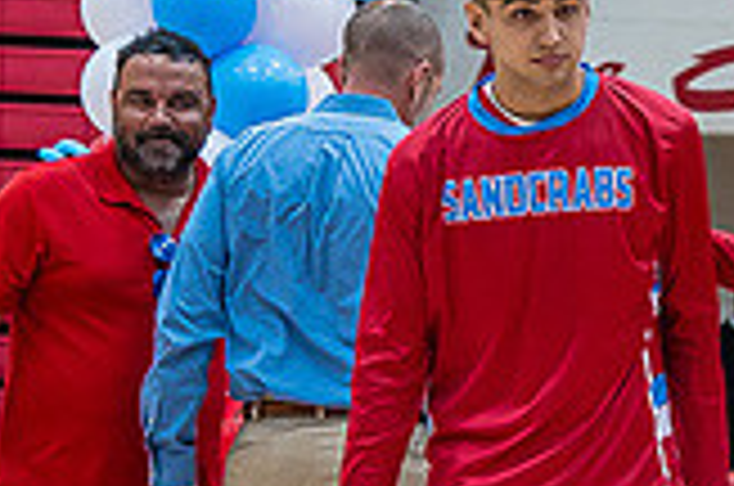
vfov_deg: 5.8
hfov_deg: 8.7
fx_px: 4782
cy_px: 302
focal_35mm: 235
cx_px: 802
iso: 2000
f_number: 4
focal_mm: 66
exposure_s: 1/320
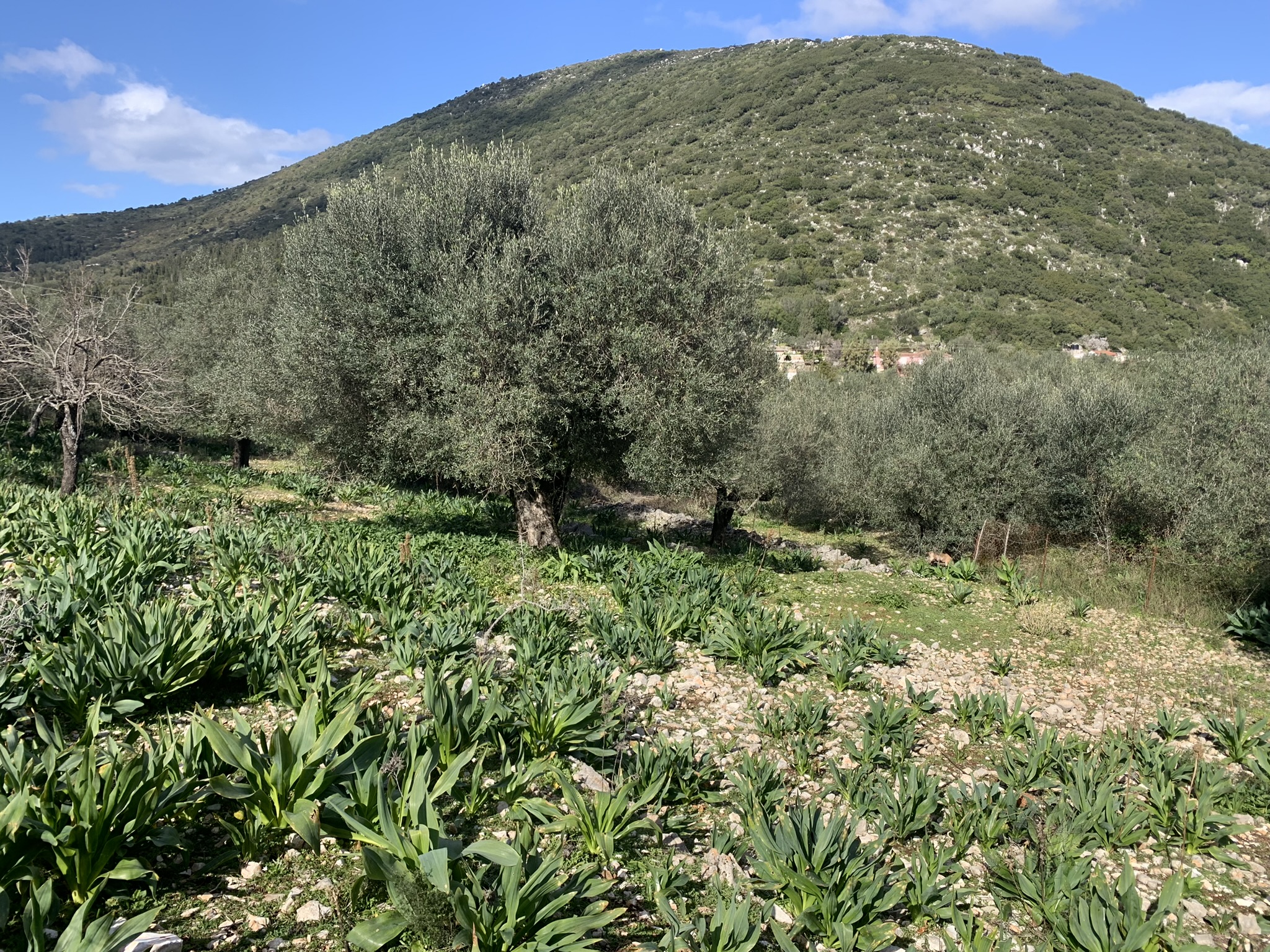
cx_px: 635
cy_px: 476
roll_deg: -0.4
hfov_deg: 67.3
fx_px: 954
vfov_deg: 53.1
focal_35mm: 26
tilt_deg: -7.0
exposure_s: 1/1513
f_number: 1.8
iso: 25
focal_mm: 4.25
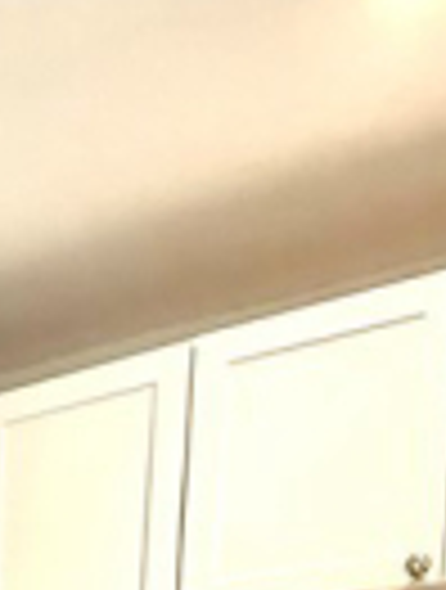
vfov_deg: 19.6
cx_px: -241
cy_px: 1085
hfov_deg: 18.3
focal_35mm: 71
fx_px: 1214
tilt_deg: -5.7
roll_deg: -2.4
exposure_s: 1/120
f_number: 2.2
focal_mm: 2.22
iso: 250
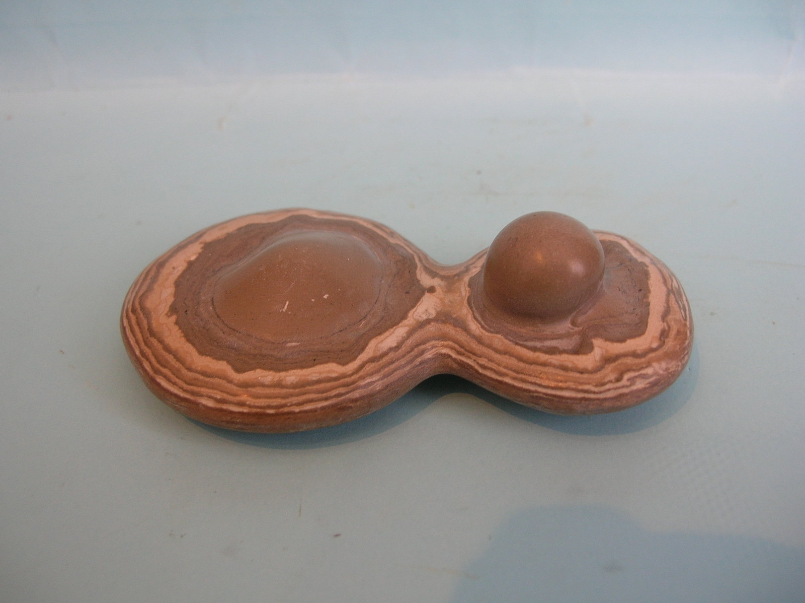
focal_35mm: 36
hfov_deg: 51.4
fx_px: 836
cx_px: 402
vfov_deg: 39.6
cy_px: 302
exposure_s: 1/11.8
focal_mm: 6
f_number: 2.7
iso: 50
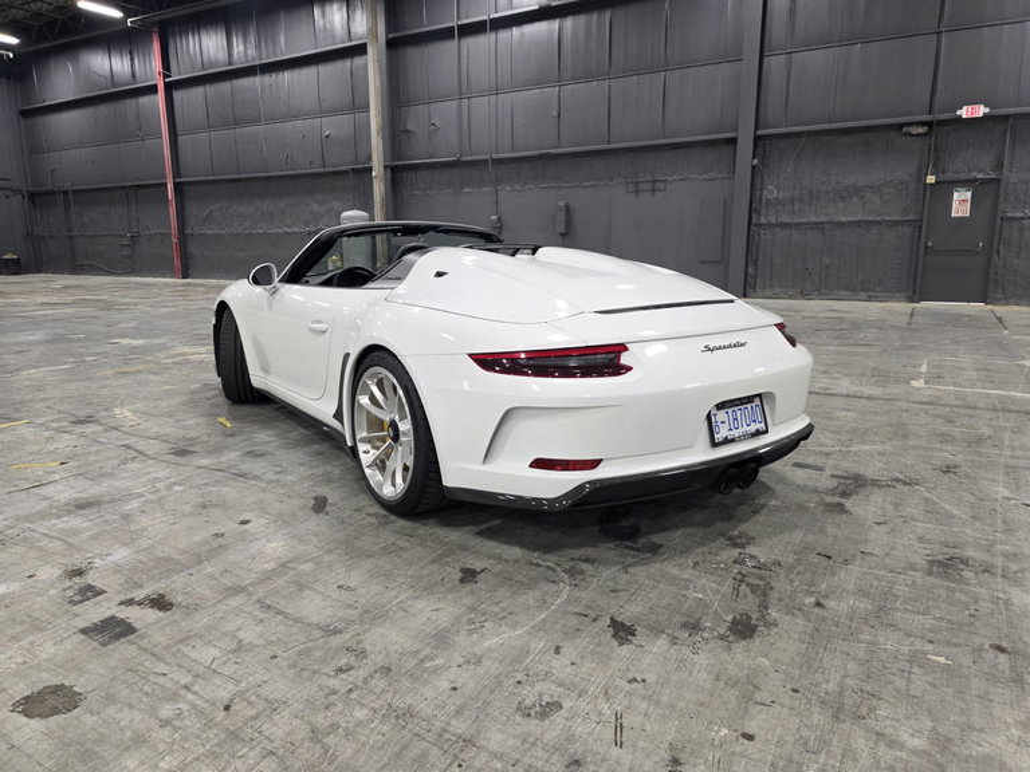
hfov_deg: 73.9
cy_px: 386
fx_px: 684
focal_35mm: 23
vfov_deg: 58.9
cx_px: 515
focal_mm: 6.3
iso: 250
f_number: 1.7
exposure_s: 1/120
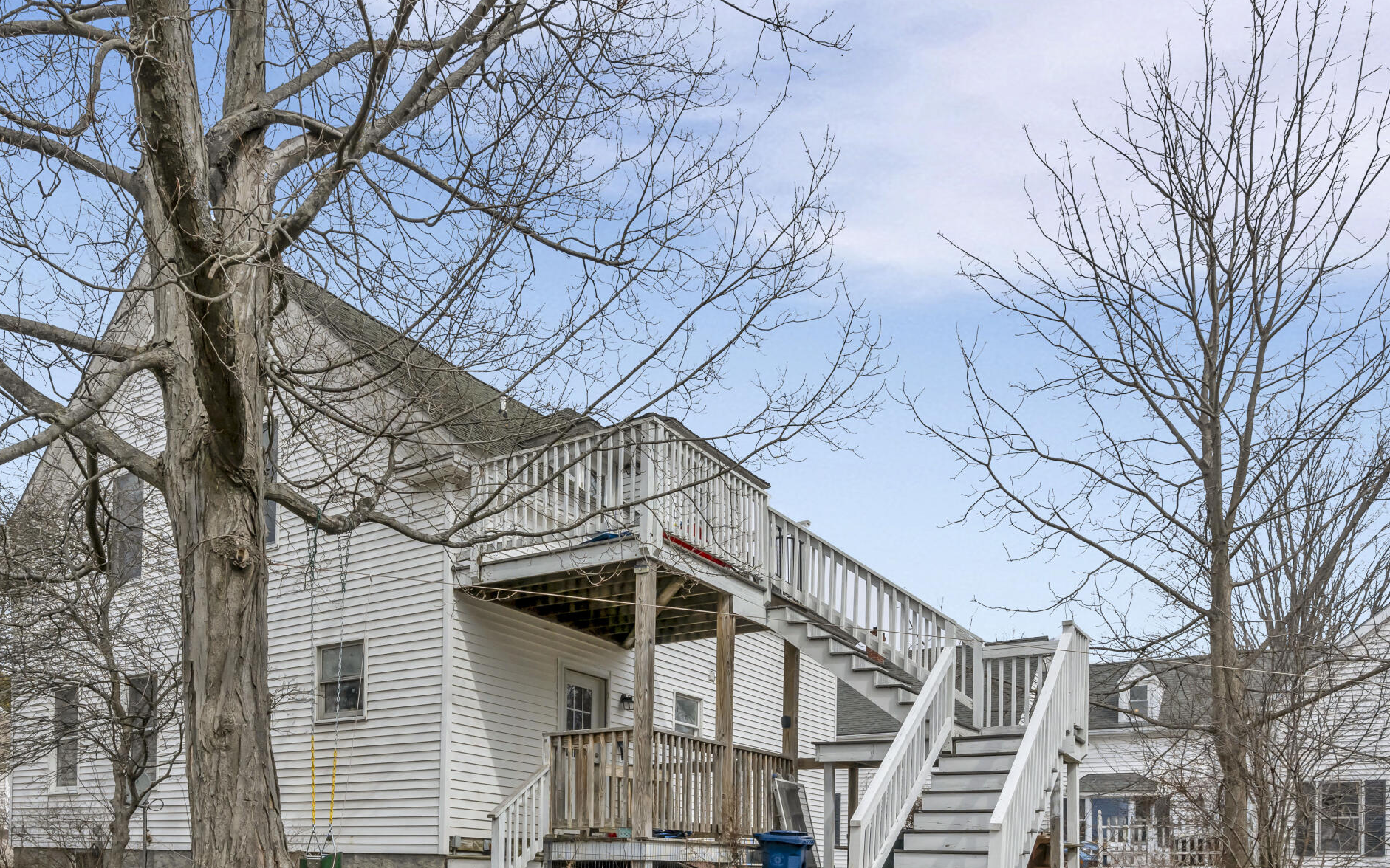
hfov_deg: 69.1
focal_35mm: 26
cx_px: 502
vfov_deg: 46.7
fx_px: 985
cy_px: 594
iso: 800
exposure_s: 1/2000
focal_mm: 16
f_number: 8
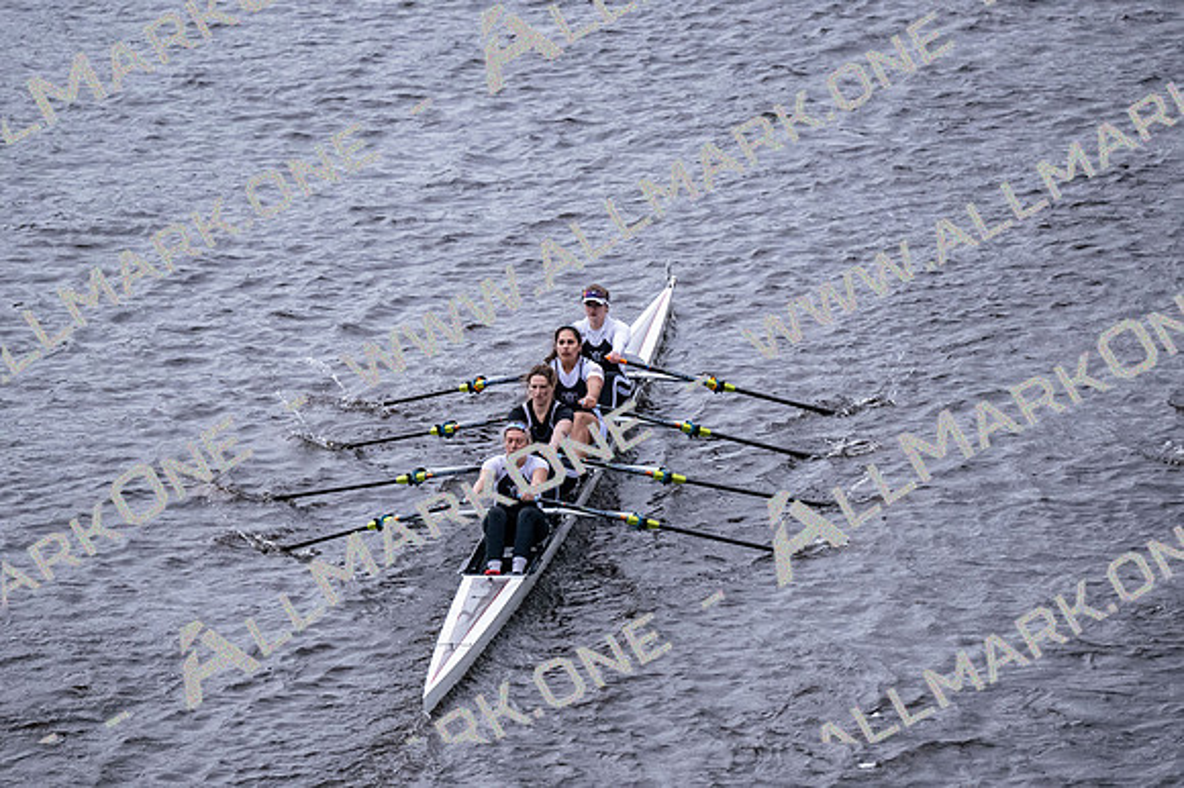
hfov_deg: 6.9
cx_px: 592
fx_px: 9861
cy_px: 394
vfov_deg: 4.6
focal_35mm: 300
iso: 4000
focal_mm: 200
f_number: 2.8
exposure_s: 1/2000
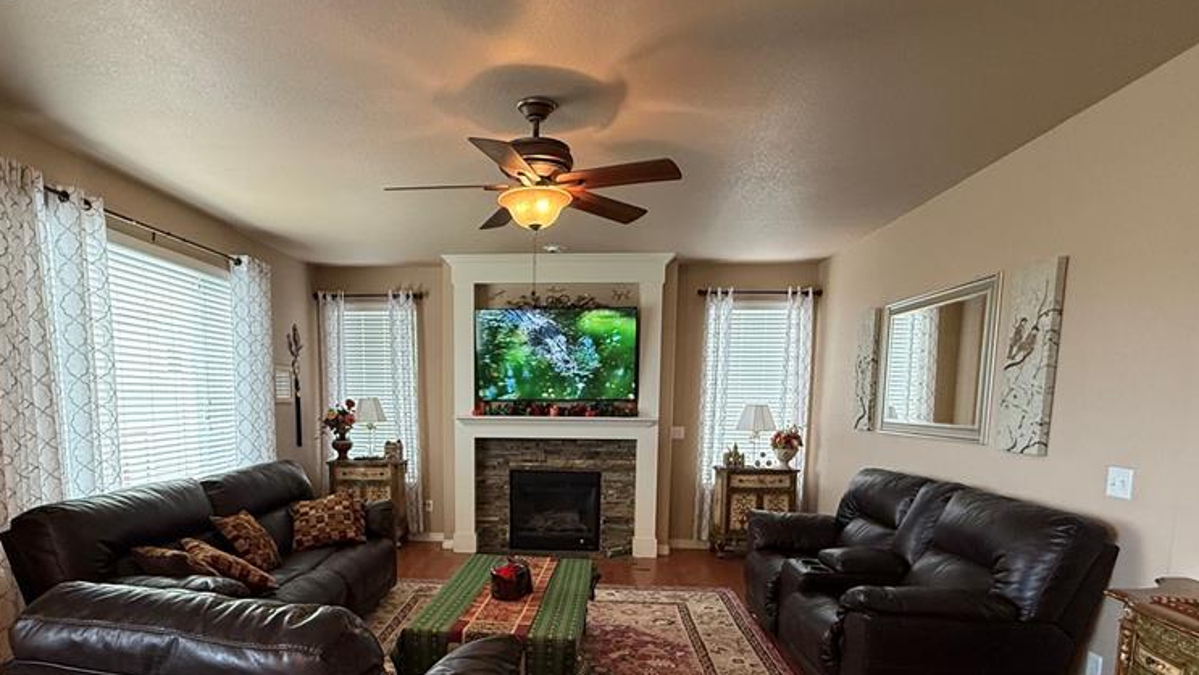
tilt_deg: -4.9
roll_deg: -0.7
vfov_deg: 52.1
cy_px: 474
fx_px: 668
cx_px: 534
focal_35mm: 21
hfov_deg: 83.5
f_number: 2.2
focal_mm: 2.22
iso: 320
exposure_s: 1/120
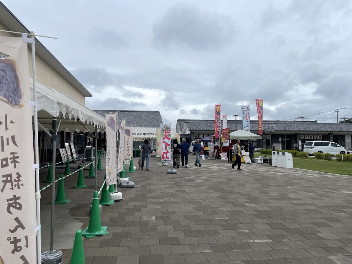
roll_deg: -1.8
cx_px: 176
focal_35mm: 26
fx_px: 264
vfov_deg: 53.1
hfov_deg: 67.3
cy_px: 132
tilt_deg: +5.4
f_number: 1.6
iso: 32
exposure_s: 1/3861
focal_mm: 4.2
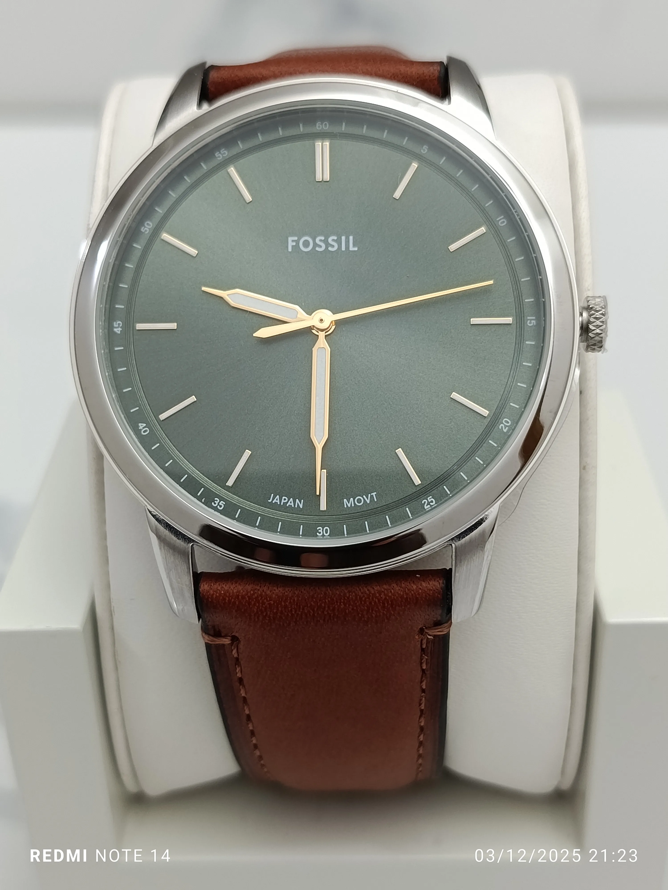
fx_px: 1235
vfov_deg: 39.7
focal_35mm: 48
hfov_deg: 30.3
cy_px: 445
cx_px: 334
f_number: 1.7
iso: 373
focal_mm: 5.24
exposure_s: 1/100
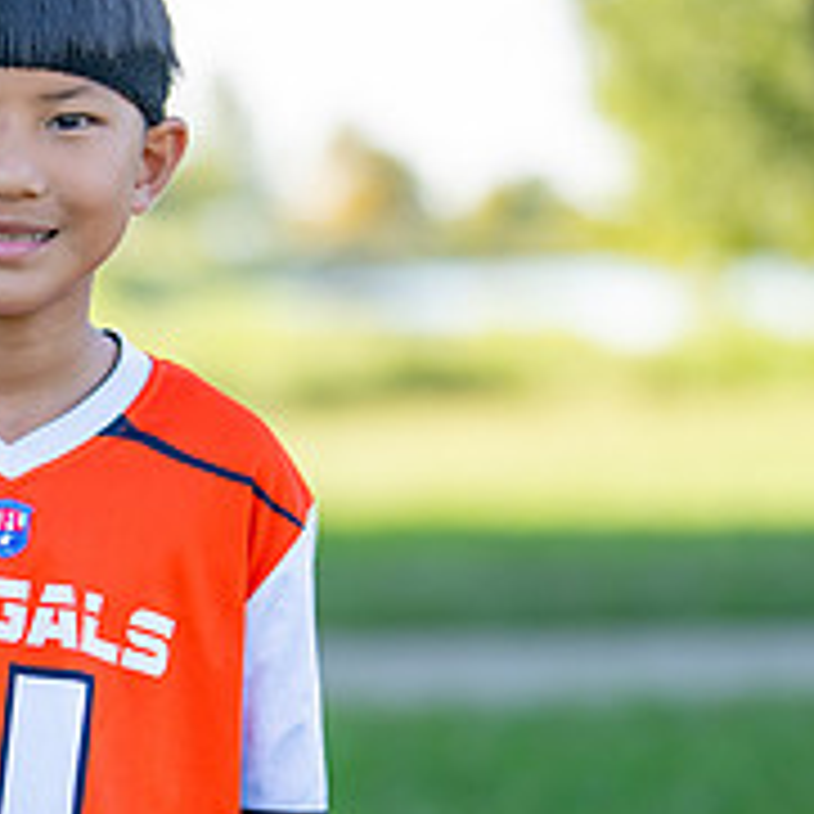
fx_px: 4629
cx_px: 98
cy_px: 489
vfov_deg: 10.0
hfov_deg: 10.0
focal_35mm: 174
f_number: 1.2
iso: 100
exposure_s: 1/1250
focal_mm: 50
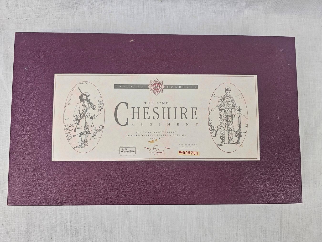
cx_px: 161
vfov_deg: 58.9
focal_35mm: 23
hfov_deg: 73.9
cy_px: 121
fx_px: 214
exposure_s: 1/100
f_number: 1.7
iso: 50
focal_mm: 6.3
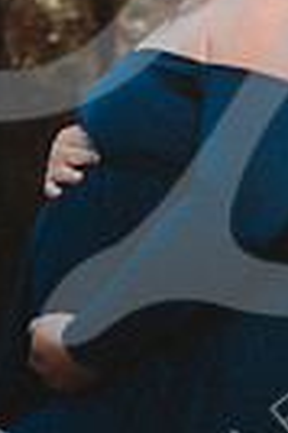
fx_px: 1937
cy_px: -48
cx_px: 262
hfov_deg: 8.5
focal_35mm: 161
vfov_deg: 12.5
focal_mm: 48
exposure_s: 1/400
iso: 100
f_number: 2.8
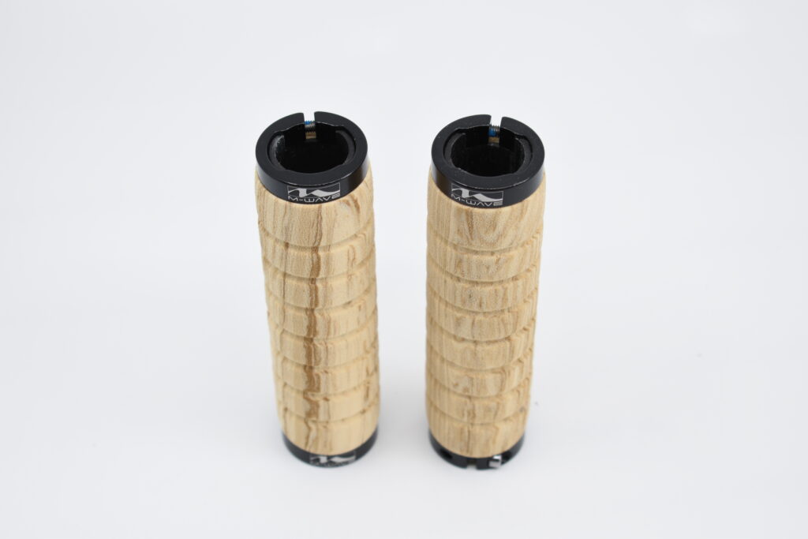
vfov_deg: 16.6
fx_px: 1852
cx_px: 404
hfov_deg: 24.6
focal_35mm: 82
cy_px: 270
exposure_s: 1/60
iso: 100
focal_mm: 55
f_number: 5.6
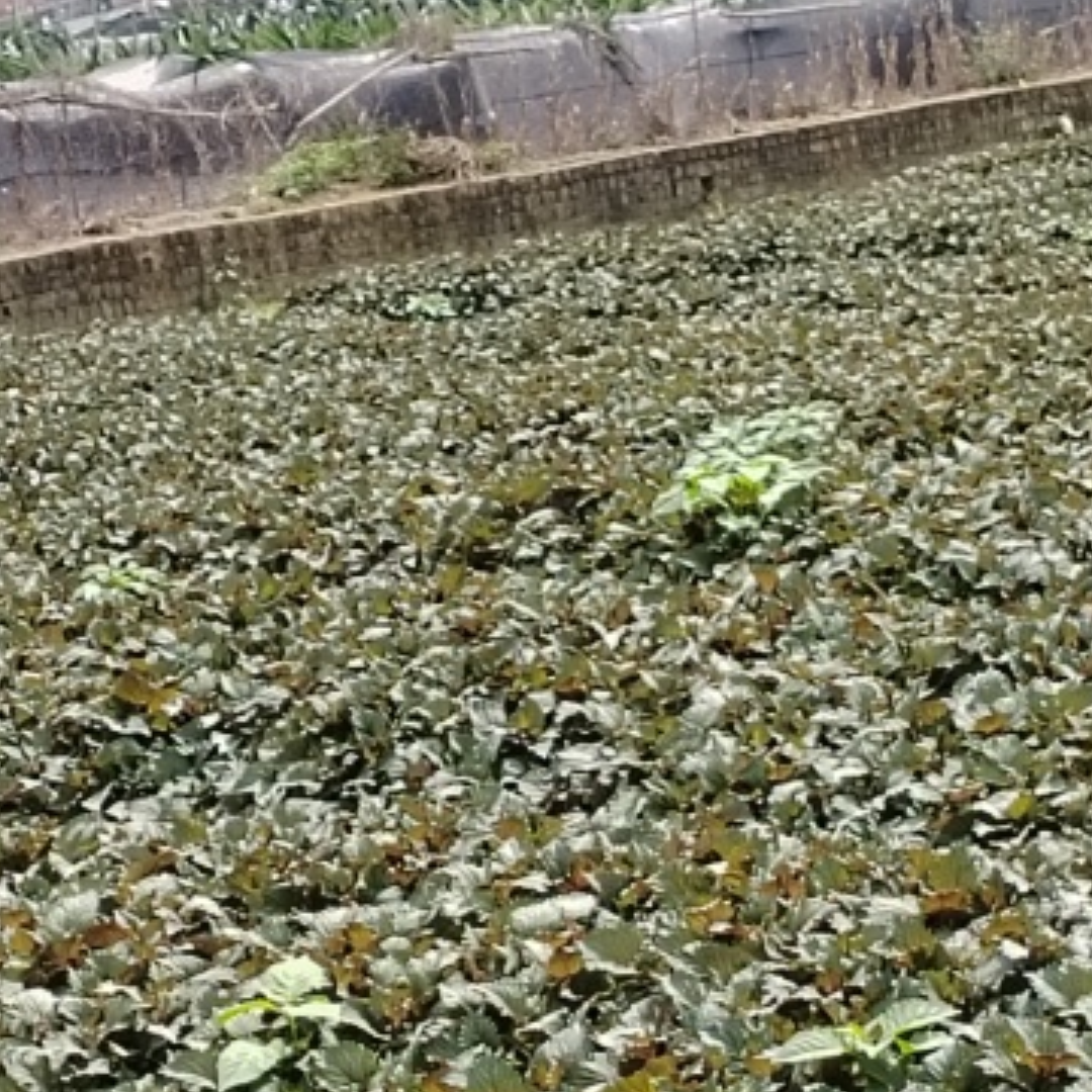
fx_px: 4675
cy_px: 790
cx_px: 497
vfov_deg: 13.3
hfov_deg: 13.3
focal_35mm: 131
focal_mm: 4.26
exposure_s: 1/513
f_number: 1.8
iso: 67
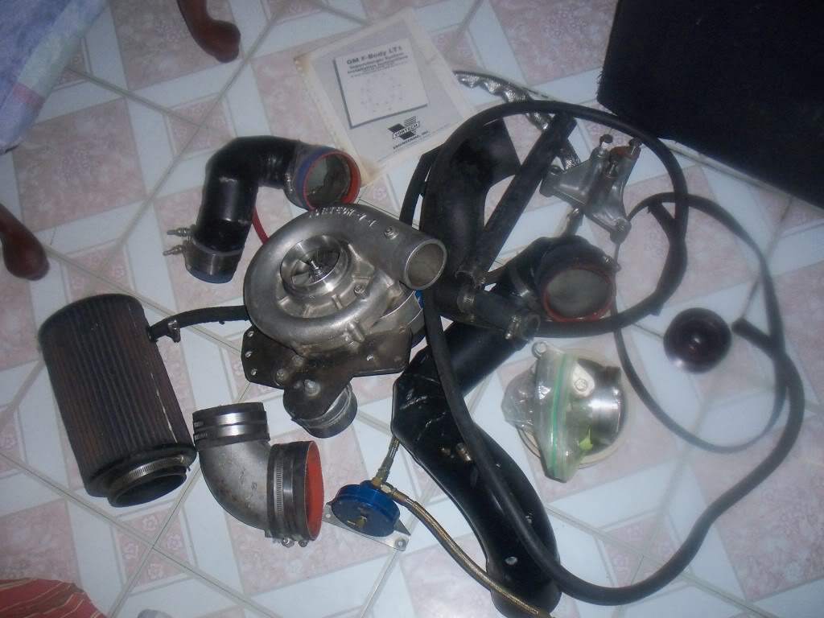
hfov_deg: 49.0
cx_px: 412
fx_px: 905
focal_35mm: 38
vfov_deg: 37.7
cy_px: 309
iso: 200
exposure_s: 1/60
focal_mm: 6.3
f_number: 3.5
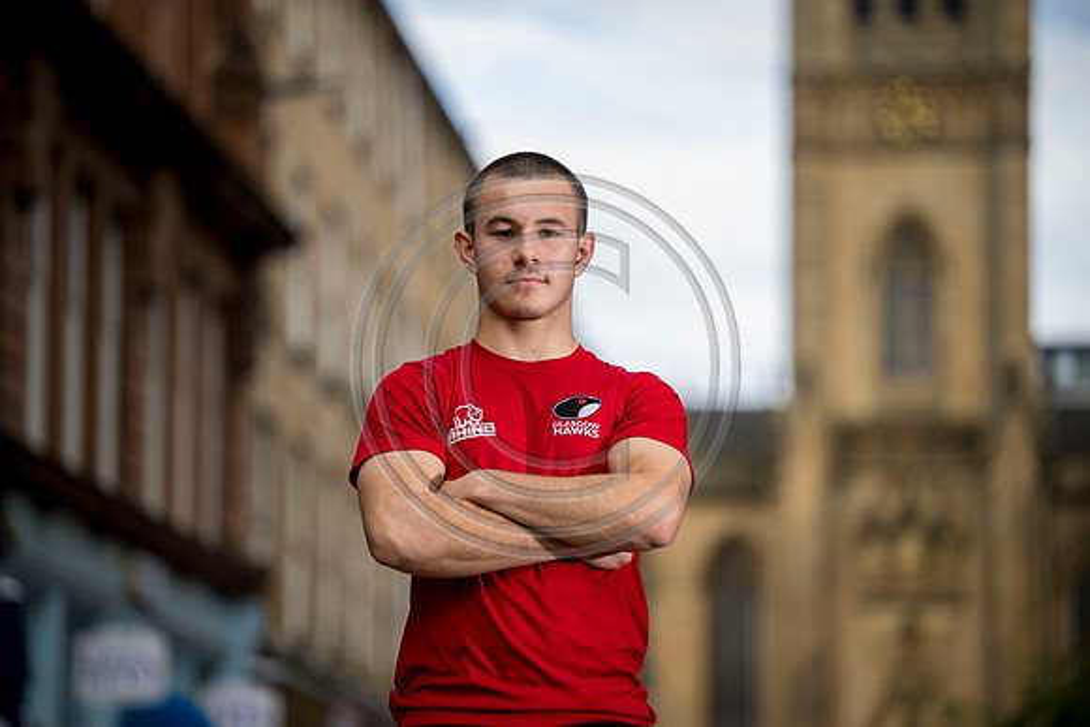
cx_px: 545
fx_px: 4543
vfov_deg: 9.2
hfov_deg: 13.7
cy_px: 364
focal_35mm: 150
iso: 64
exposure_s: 1/320
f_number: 2.8
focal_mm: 150
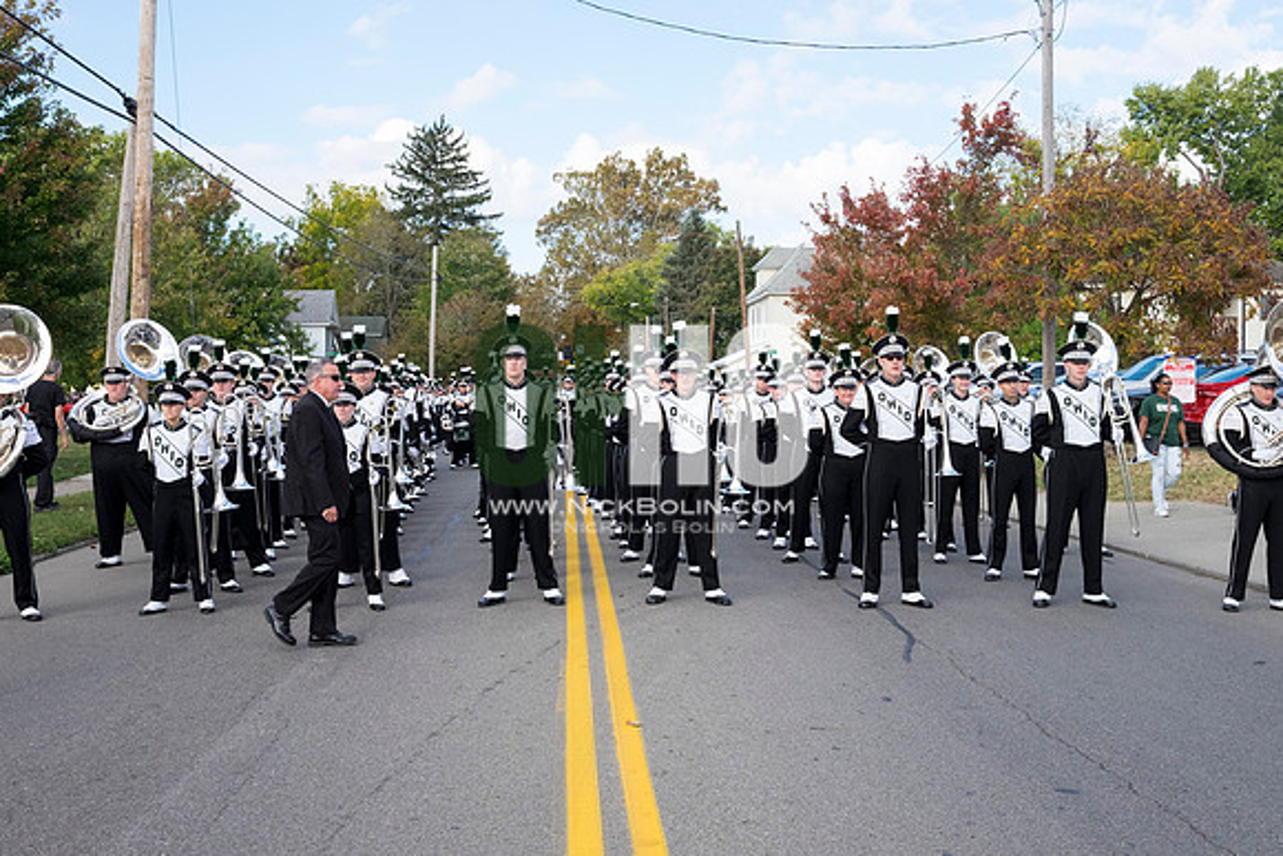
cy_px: 428
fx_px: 1461
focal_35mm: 41
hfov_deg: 47.4
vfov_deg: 32.6
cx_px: 642
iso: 400
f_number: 7.1
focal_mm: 27
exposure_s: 1/320
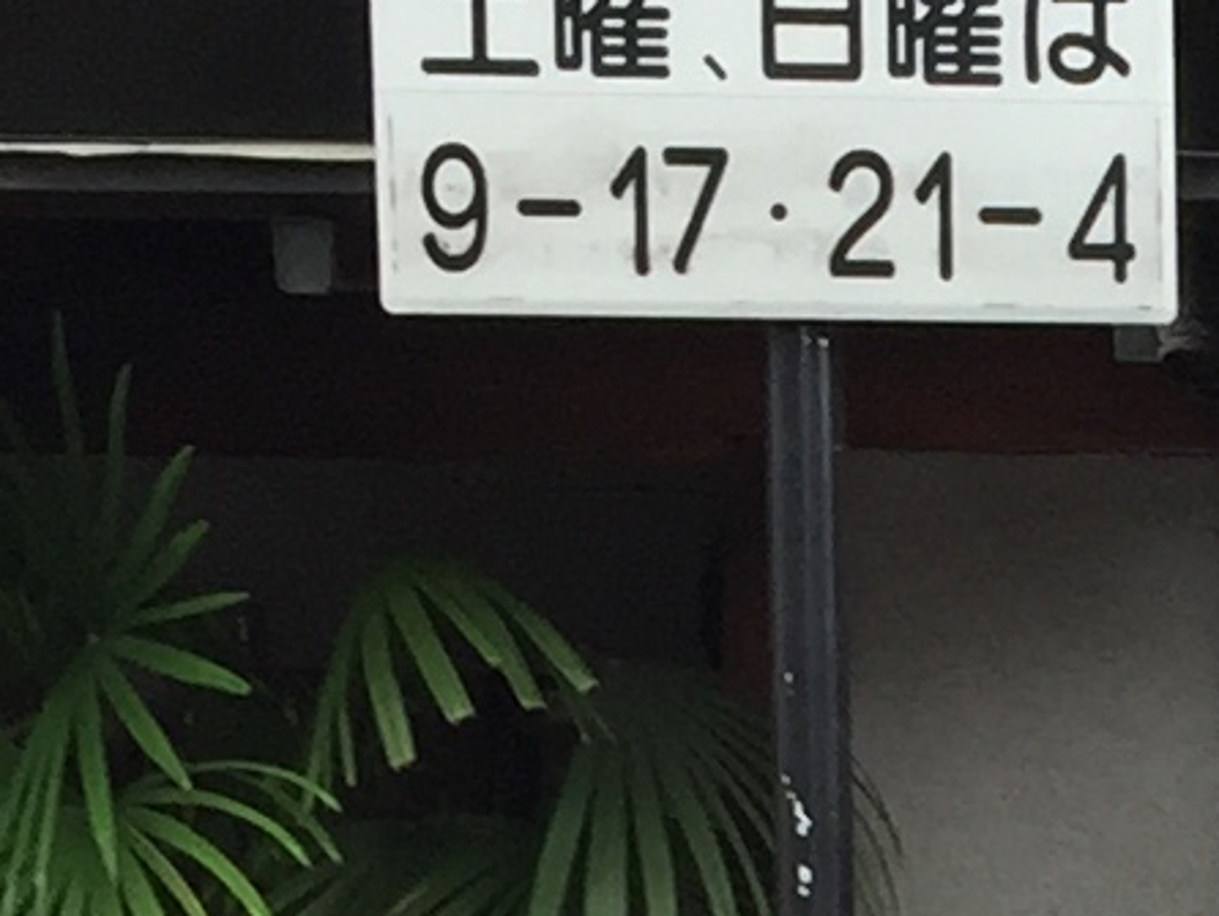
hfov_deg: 8.8
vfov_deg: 6.5
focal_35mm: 212
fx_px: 7470
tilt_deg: -7.5
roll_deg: -2.1
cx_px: 2479
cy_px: 2486
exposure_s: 1/188
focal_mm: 4.15
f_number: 2.2
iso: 32
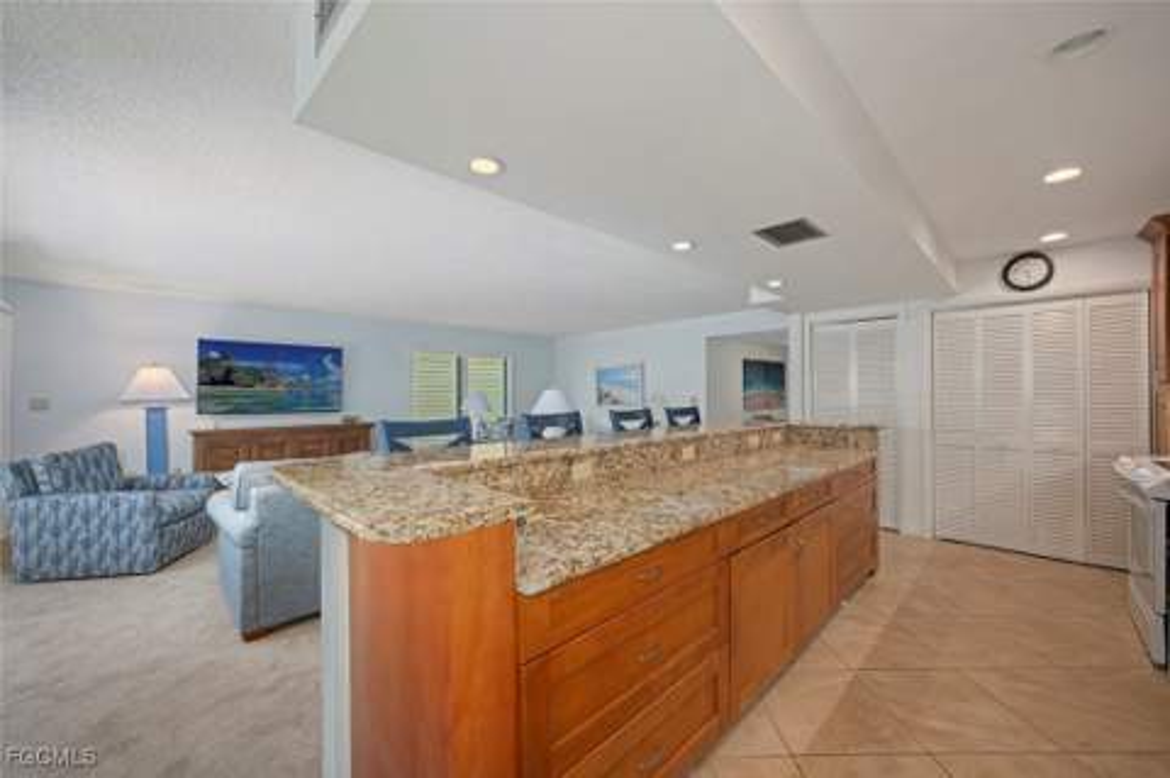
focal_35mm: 14
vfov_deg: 81.1
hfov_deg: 104.3
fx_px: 455
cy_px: 389
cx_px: 585
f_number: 9
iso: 160
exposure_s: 1
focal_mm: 14
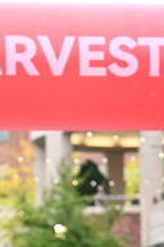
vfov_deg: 9.5
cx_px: 48
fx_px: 1455
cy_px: 290
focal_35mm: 213
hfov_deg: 6.4
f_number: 2.8
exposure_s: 1/800
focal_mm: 71
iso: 1600
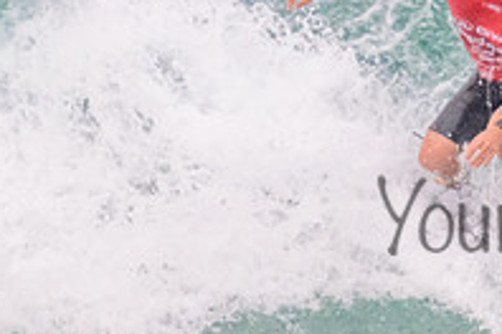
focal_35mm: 3058
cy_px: 128
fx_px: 42639
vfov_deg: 0.4
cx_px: 680
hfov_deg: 0.7
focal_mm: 800
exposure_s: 1/2000
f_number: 11
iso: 5600
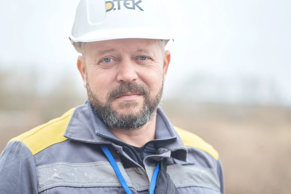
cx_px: 146
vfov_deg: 16.1
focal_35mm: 85
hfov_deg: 23.9
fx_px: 687
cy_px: 97
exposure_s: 1/160
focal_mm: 85
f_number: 2.8
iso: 100
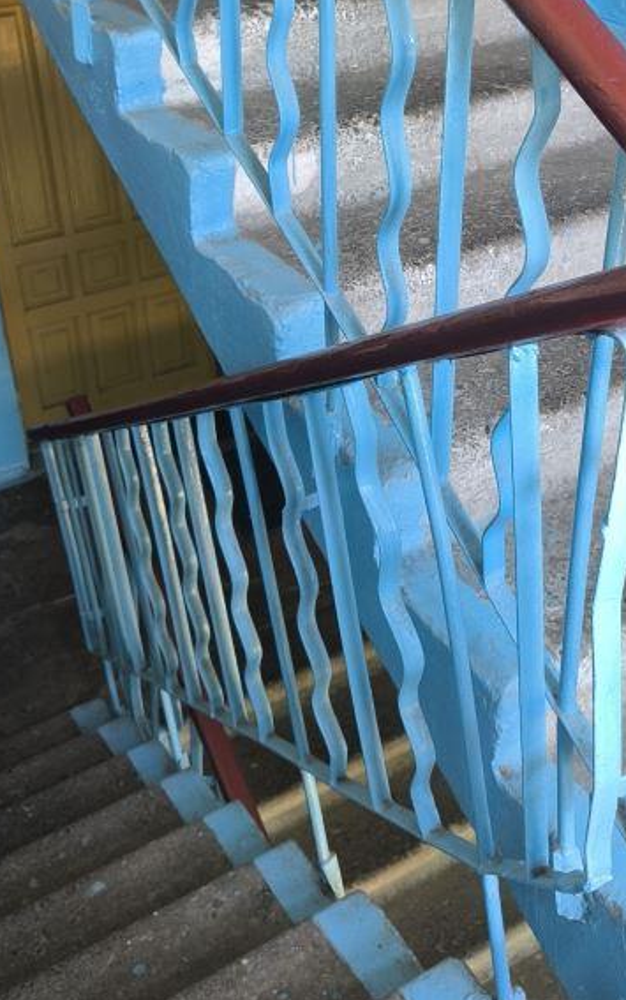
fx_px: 1200
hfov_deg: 28.9
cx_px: 460
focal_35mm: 44
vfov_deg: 44.1
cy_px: 275
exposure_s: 1/33.3
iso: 1000
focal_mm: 6.14
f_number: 1.65
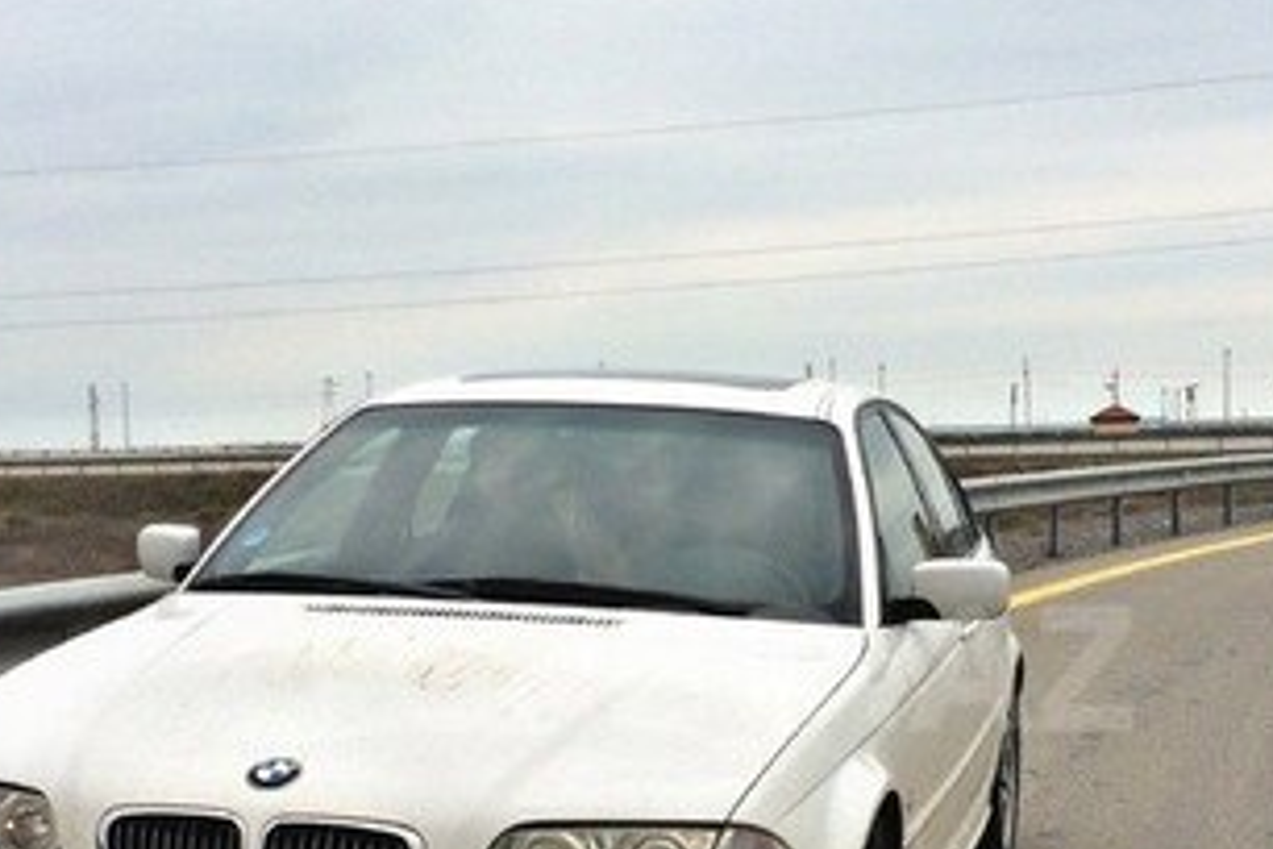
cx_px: 707
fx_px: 2298
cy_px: 668
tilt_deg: -4.5
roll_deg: +0.9
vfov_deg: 20.7
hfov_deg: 30.9
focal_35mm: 65
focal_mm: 4.15
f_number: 2.2
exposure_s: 1/1709
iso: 32
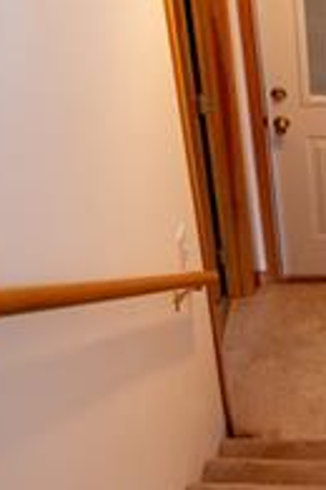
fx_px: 856
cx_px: 325
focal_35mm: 63
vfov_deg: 31.2
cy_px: 113
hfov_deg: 20.9
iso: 320
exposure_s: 1/320
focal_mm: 16
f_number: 2.8
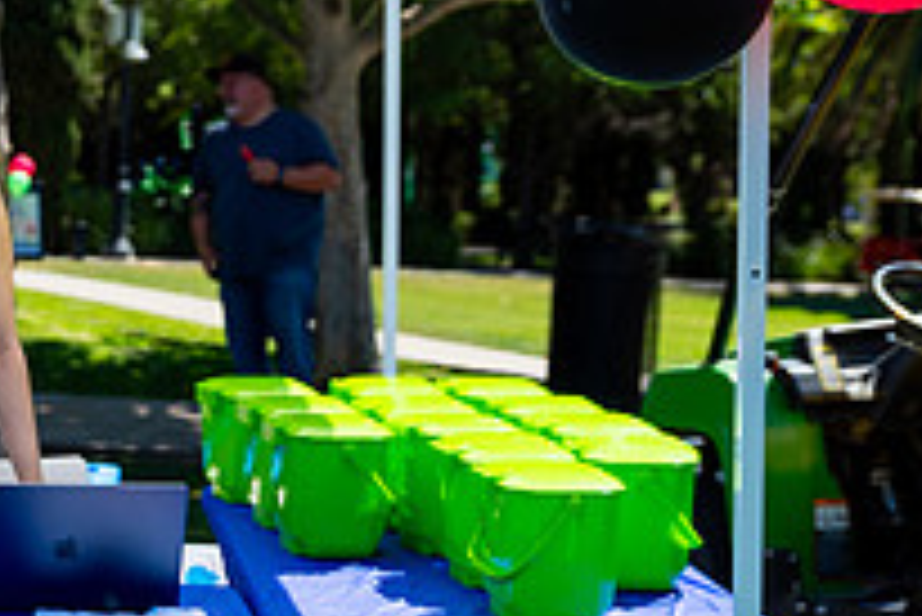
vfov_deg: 13.4
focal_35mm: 102
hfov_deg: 18.9
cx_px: -175
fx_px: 2614
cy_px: 290
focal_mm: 36
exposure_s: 1/4000
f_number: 2.8
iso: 160
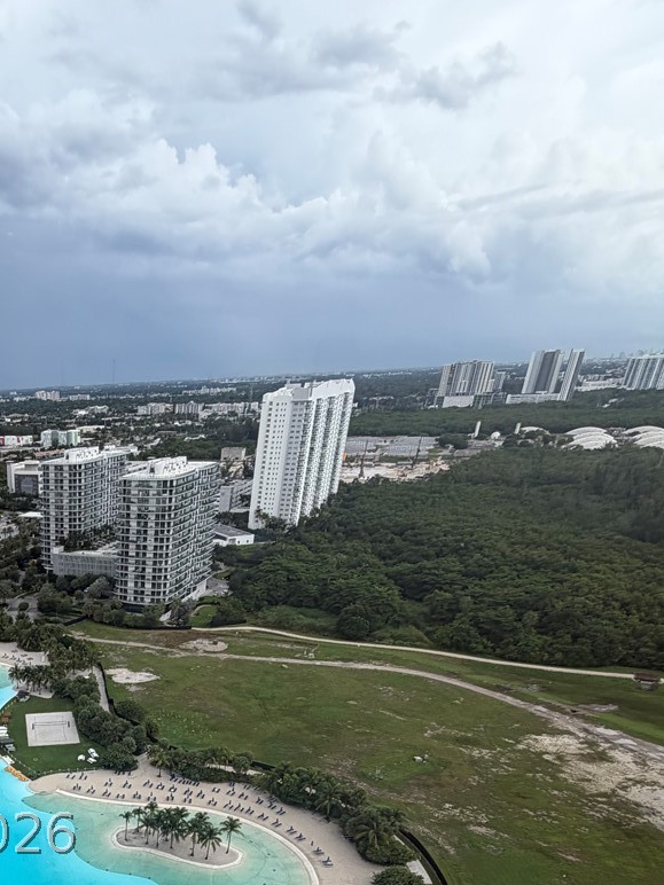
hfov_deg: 42.1
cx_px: 8
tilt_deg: -31.4
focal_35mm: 29
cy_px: 833
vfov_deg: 52.3
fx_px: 742
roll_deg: +2.0
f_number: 2.2
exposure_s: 1/658
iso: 40
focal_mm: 2.22
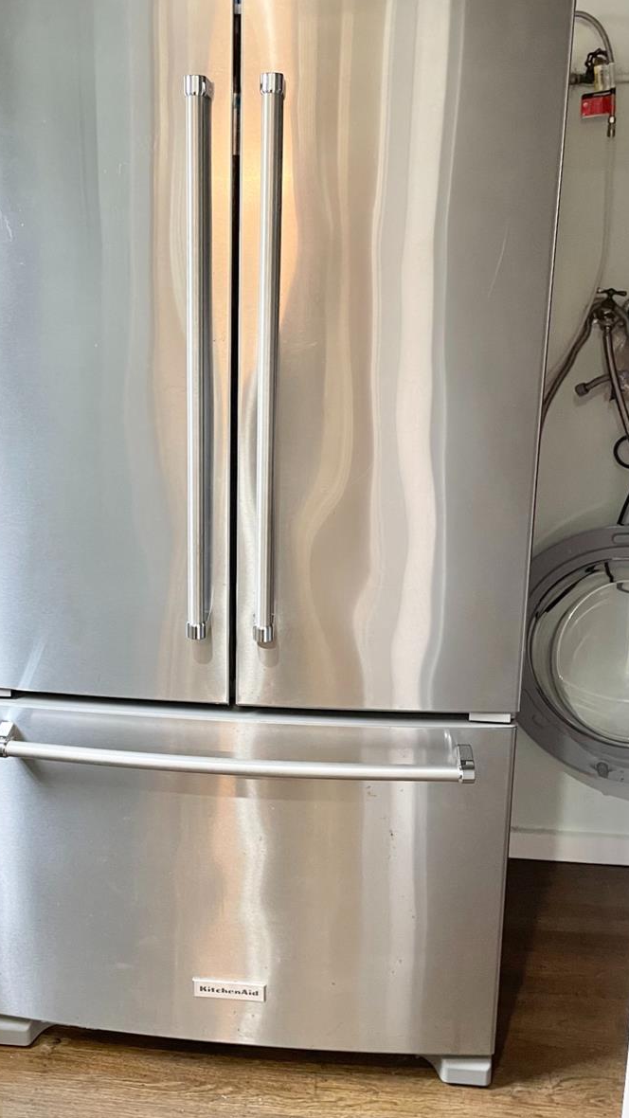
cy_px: 513
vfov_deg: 55.2
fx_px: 1067
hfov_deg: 32.5
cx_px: 202
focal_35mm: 36
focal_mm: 4.2
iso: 250
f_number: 1.6
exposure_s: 1/60
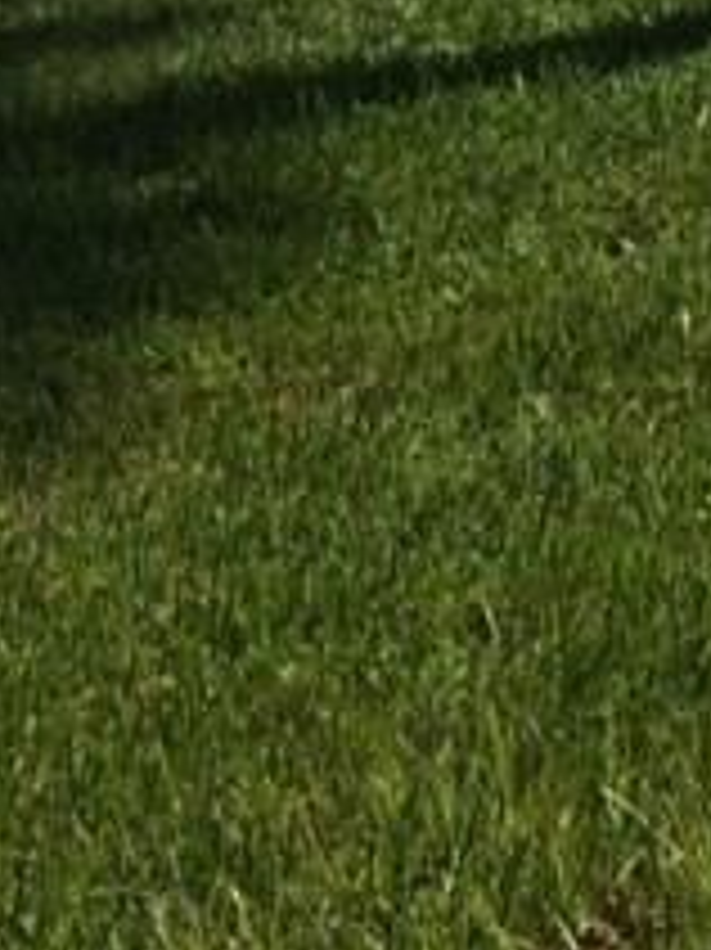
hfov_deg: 9.4
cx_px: 1692
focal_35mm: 141
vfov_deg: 12.7
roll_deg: -2.0
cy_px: -765
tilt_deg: -2.4
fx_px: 3865
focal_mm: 4.15
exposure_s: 1/4115
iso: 32
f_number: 2.2
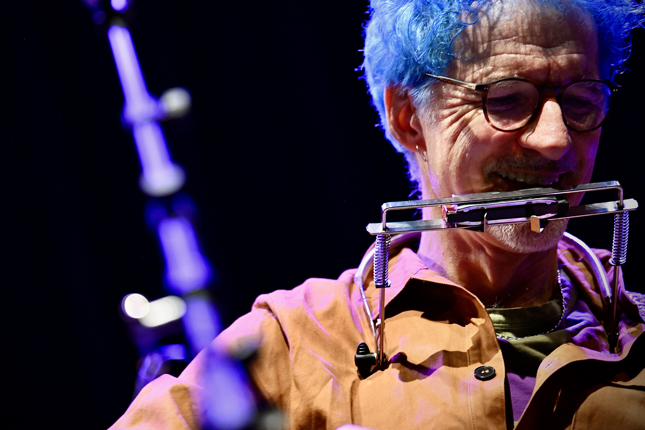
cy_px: 150
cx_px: 254
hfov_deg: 8.8
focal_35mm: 234
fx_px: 4192
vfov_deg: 5.9
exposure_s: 1/200
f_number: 2.8
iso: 3600
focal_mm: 175
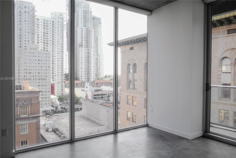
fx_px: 184
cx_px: 118
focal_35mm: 28
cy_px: 79
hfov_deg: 65.5
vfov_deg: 46.4
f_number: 2.8
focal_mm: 18.3
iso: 200
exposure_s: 1/200
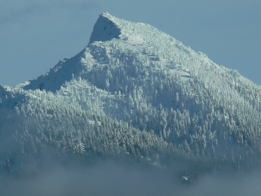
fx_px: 6825
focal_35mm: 905
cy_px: 107
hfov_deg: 2.2
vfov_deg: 1.6
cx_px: 165
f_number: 5.6
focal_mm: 88.8
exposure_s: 1/1000
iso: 80
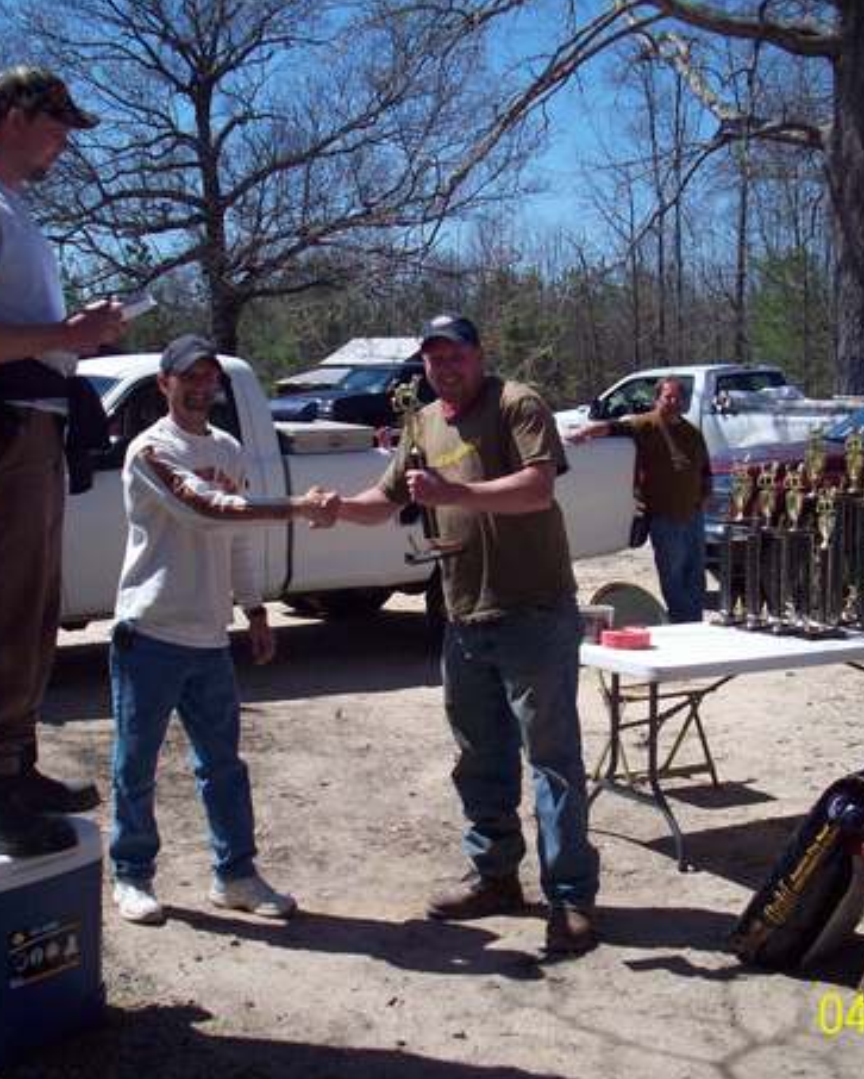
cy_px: 550
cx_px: 424
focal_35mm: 51
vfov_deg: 36.6
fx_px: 1629
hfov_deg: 29.7
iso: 80
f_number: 5.6
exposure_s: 1/440
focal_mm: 6.2
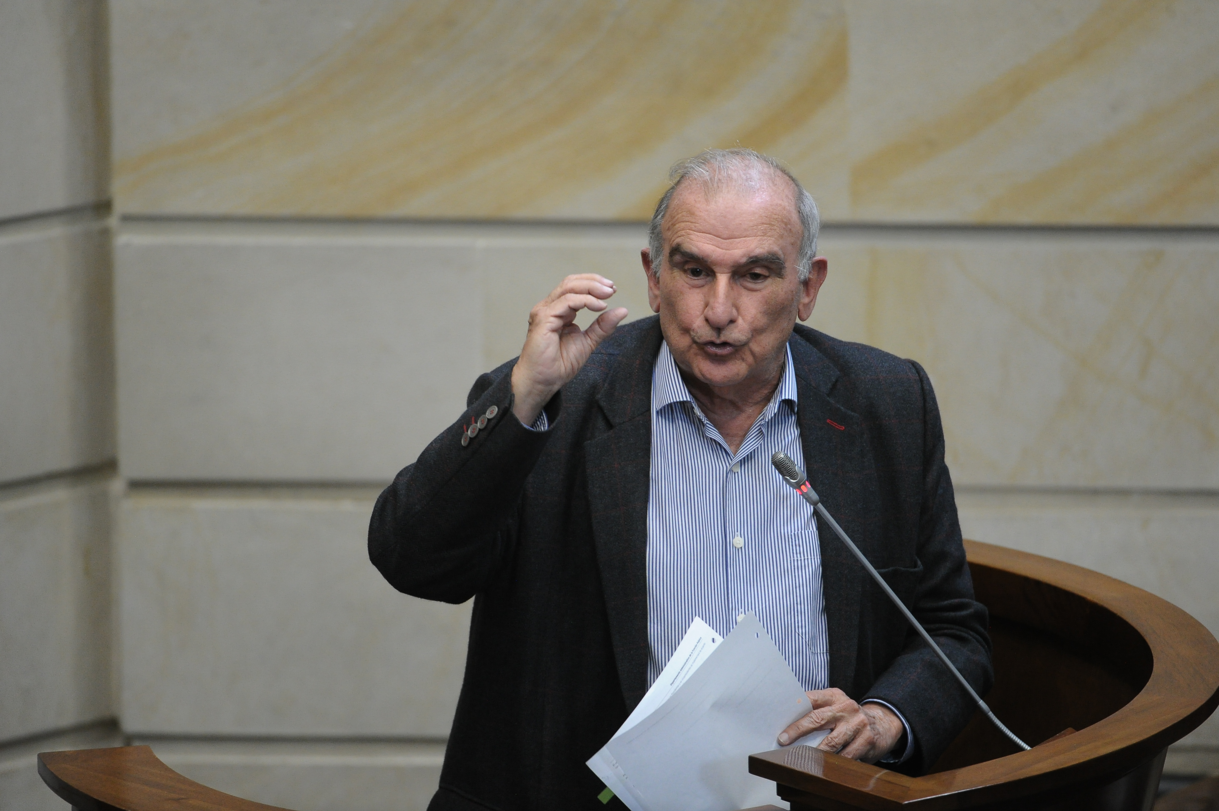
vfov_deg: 3.4
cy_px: 406
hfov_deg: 5.2
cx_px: 610
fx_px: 13536
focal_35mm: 400
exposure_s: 1/320
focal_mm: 400
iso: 4000
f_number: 4
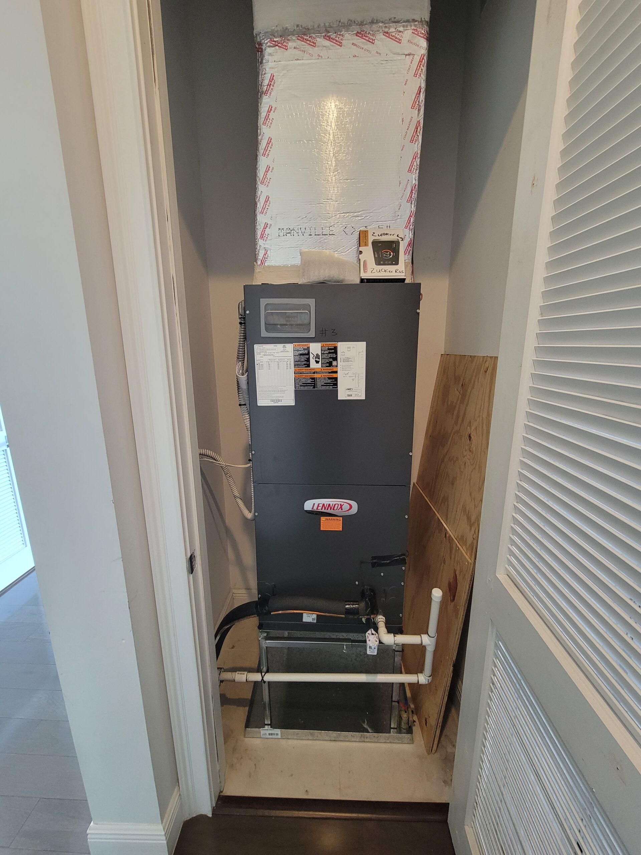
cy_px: 428
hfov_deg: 89.9
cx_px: 320
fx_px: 321
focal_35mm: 13
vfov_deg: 106.2
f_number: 2.2
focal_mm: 2.2
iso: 400
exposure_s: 1/30
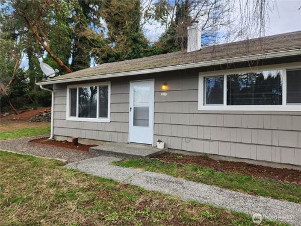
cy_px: 113
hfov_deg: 73.9
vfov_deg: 58.9
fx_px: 200
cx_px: 150
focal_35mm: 23
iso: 20
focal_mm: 5.4
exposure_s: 1/222
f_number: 1.8
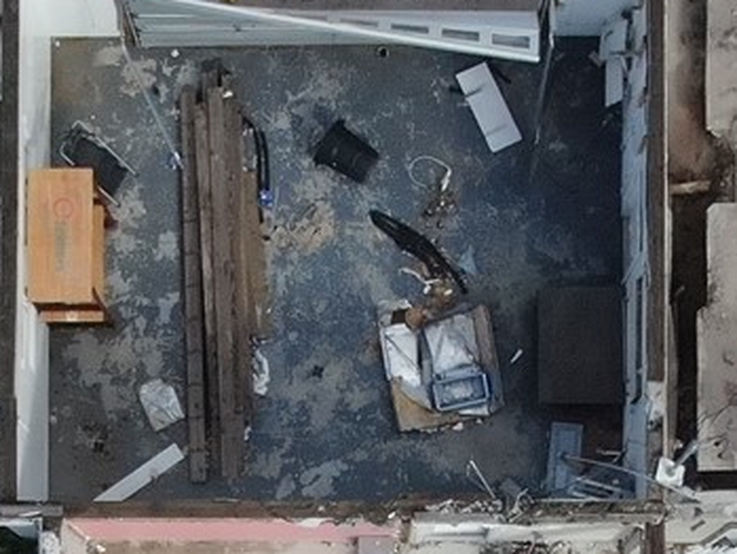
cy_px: 730
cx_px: 325
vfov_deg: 13.0
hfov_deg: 17.9
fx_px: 2343
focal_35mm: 110
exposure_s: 1/4000
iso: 400
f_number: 2.8
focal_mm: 4.39
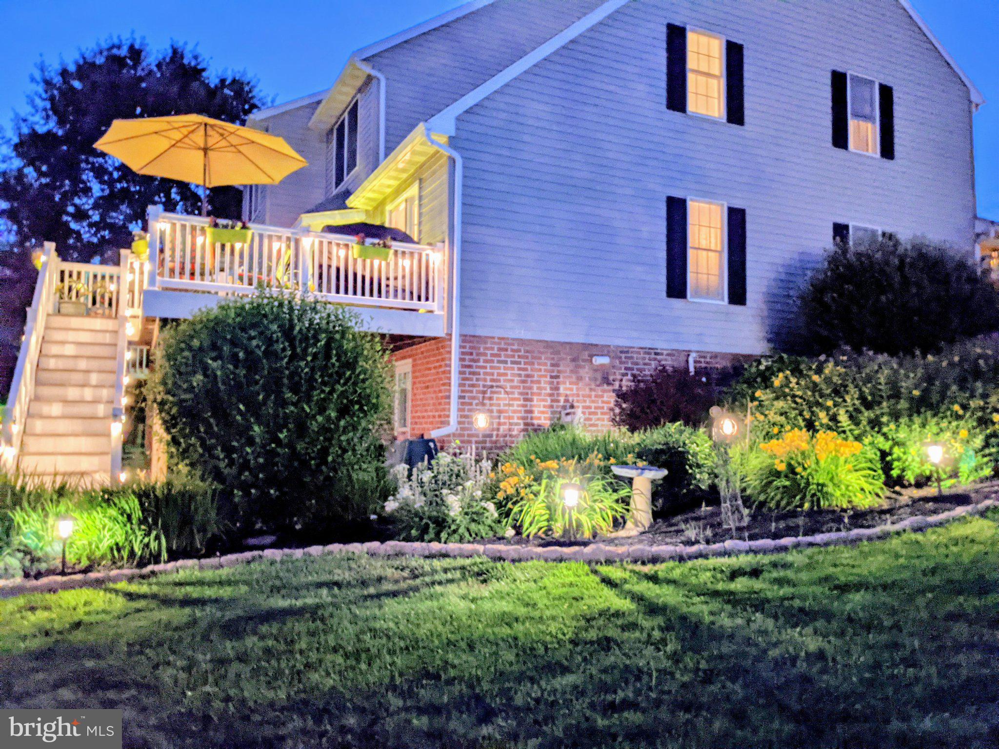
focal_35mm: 27
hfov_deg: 65.3
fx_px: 779
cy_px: 374
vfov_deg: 51.4
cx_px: 500
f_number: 1.73
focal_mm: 4.38
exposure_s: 1/3.08
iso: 808
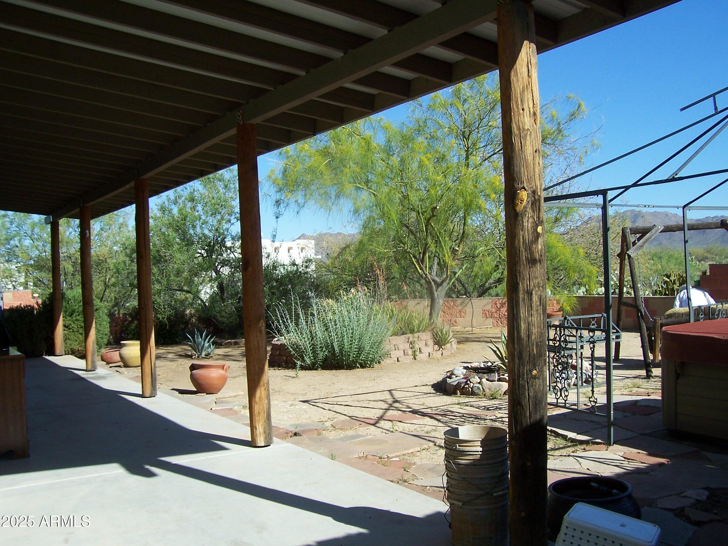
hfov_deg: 54.0
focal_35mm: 34
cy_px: 273
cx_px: 364
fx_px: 715
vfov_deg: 41.8
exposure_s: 1/350
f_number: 5.6
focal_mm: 5.6
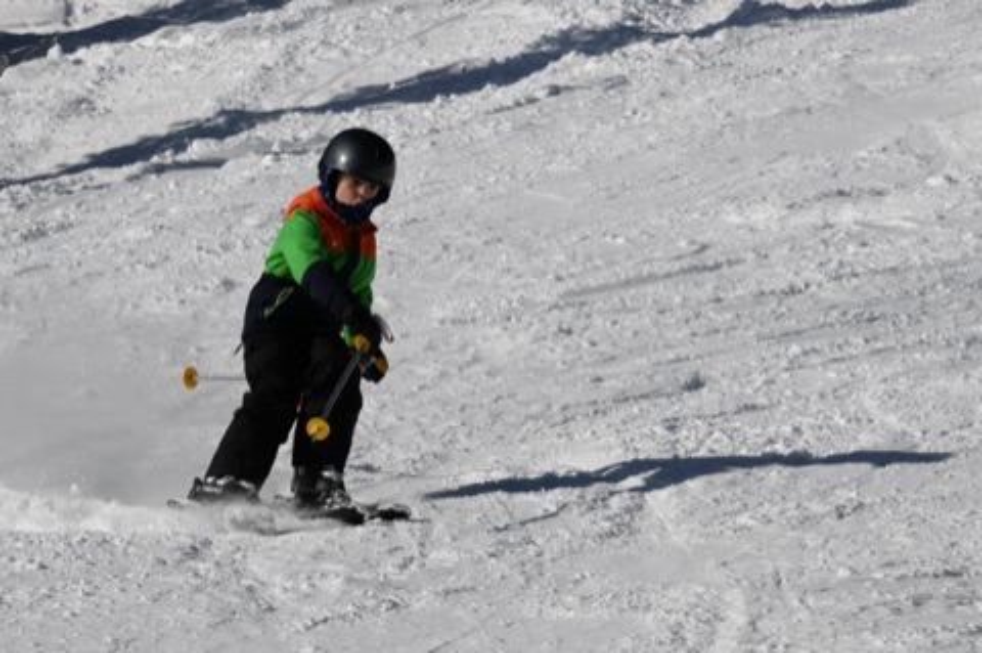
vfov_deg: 5.9
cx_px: 491
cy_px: 326
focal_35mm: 232
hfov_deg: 8.9
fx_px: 6322
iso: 250
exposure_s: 1/800
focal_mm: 155
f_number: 14
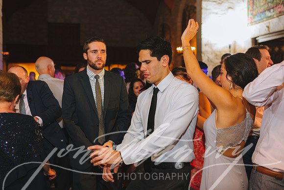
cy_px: 95
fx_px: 276
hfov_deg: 54.4
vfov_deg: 37.9
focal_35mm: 35
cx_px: 142
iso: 800
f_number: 2.5
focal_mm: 35
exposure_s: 1/200
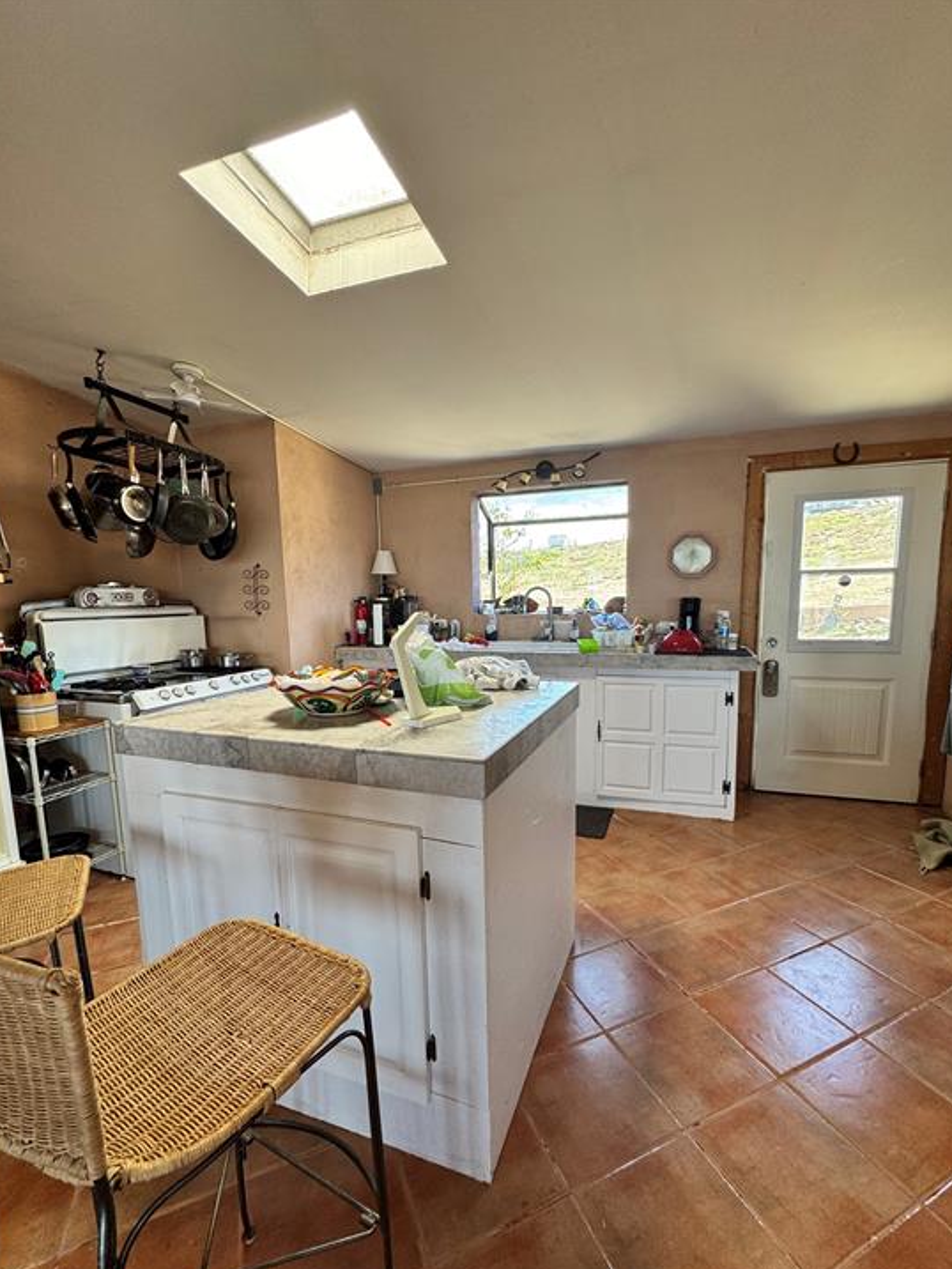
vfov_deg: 98.1
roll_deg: -1.2
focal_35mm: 15
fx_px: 550
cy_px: 671
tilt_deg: -7.7
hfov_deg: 81.7
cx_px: 494
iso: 80
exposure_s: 1/99
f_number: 2.2
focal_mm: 2.22
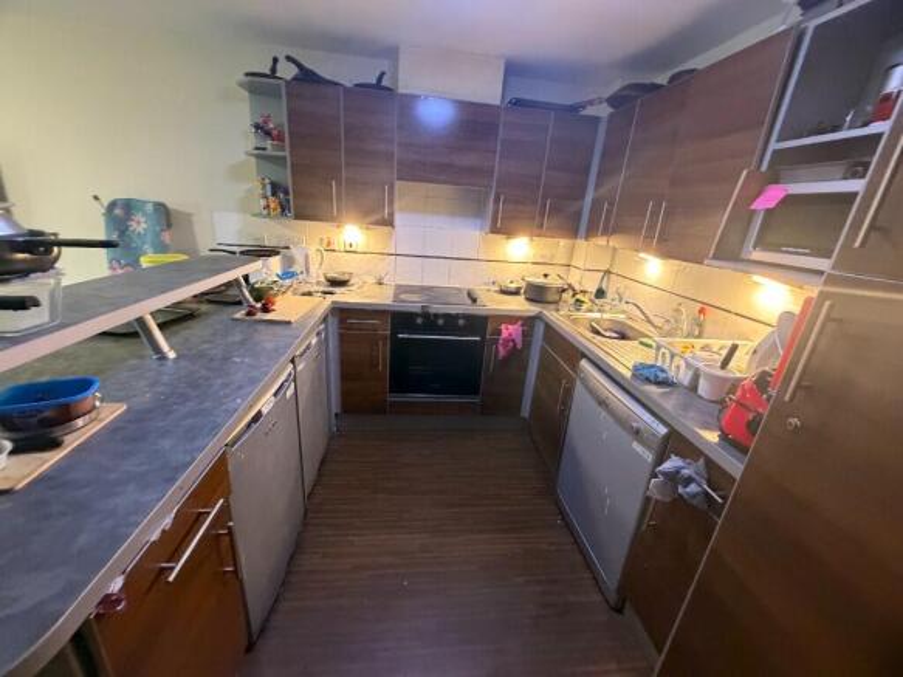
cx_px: 452
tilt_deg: -20.8
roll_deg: -4.3
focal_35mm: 14
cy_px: 338
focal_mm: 2.22
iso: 500
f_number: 2.2
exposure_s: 1/50
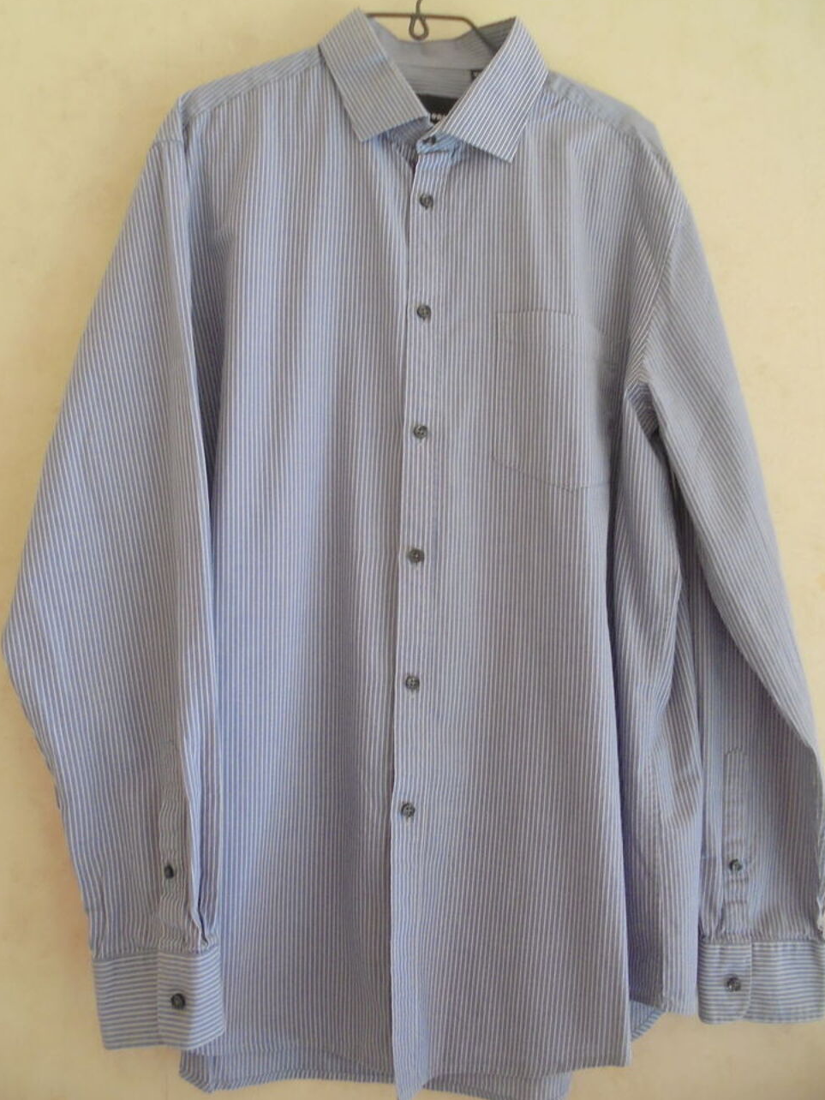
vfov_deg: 65.3
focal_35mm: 27
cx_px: 424
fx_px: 858
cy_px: 531
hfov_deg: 51.3
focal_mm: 4.6
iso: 250
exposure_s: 1/30
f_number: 3.5
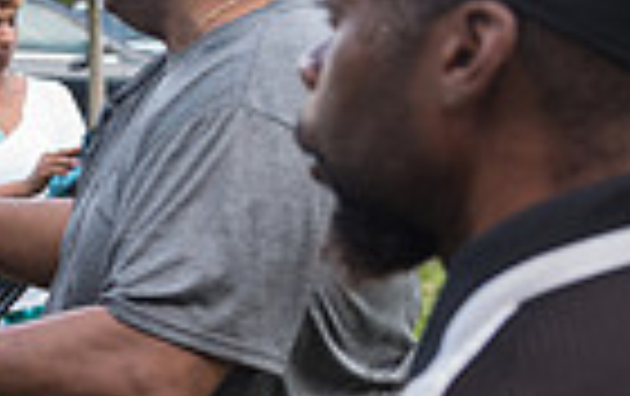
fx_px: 2322
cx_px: -198
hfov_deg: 14.8
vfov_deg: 9.7
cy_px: 182
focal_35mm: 135
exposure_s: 1/200
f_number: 4
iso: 250
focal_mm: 32
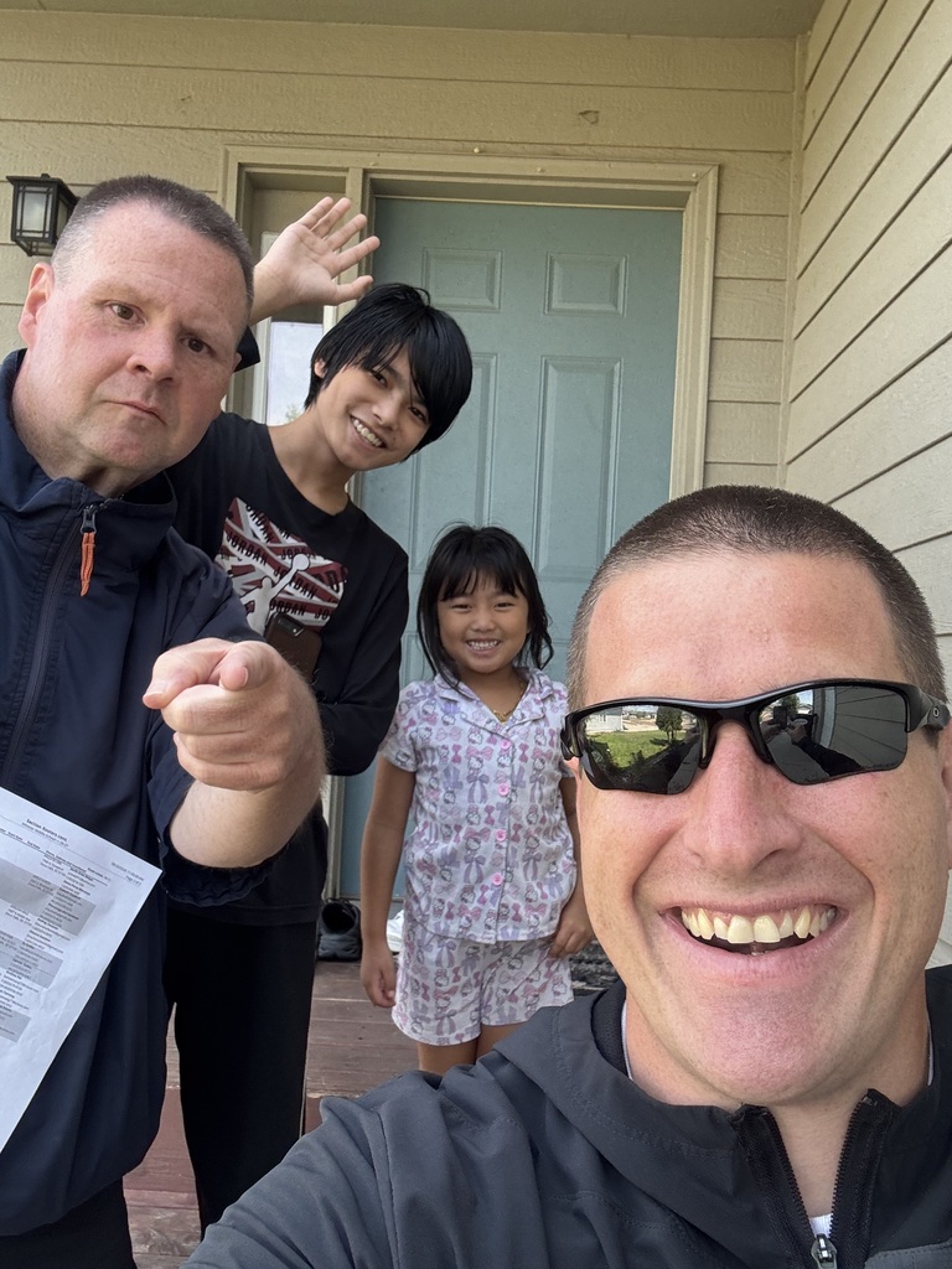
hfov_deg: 46.8
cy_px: 634
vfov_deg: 60.0
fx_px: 1100
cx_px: 476
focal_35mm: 30
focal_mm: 2.69
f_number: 1.9
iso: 25
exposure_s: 1/121
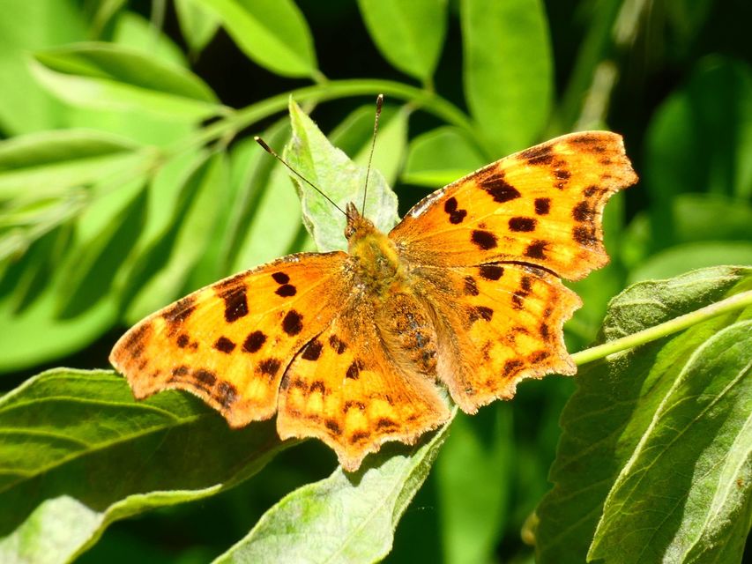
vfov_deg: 3.6
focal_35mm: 413
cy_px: 282
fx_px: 8973
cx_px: 376
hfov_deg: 4.8
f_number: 5.6
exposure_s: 1/80
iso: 80
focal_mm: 74
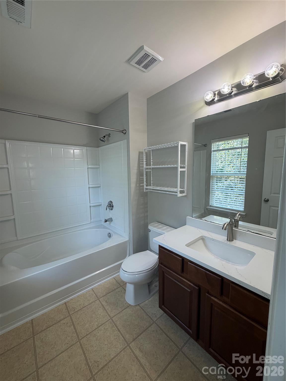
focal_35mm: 14
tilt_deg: -7.3
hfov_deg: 85.7
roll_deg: +1.3
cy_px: 190
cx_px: 143
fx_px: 154
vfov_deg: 102.1
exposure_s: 1/120
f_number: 2.2
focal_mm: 2.22
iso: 160
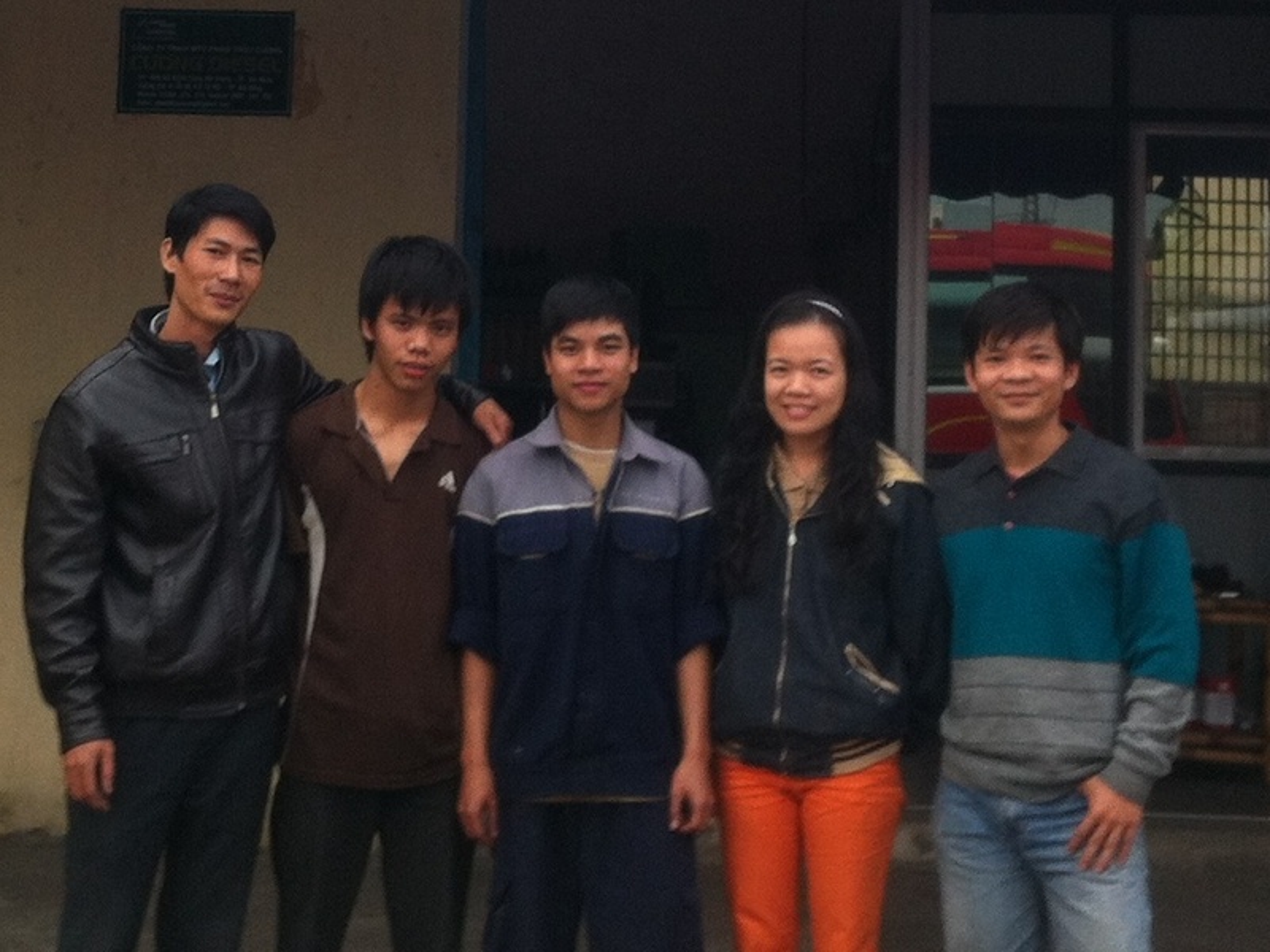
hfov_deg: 52.6
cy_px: 476
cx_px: 635
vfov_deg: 40.7
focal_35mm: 35
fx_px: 1284
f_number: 2.8
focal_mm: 3.85
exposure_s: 1/120
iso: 80
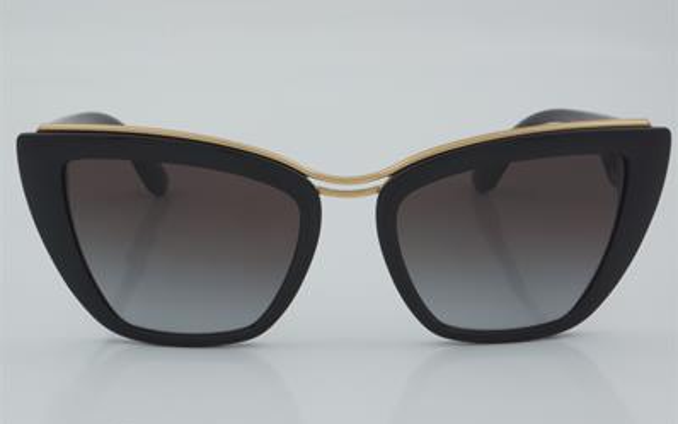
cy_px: 209
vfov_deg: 15.5
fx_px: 1562
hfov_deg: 24.5
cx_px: 339
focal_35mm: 85
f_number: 32
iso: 100
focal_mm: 55
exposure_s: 1/4
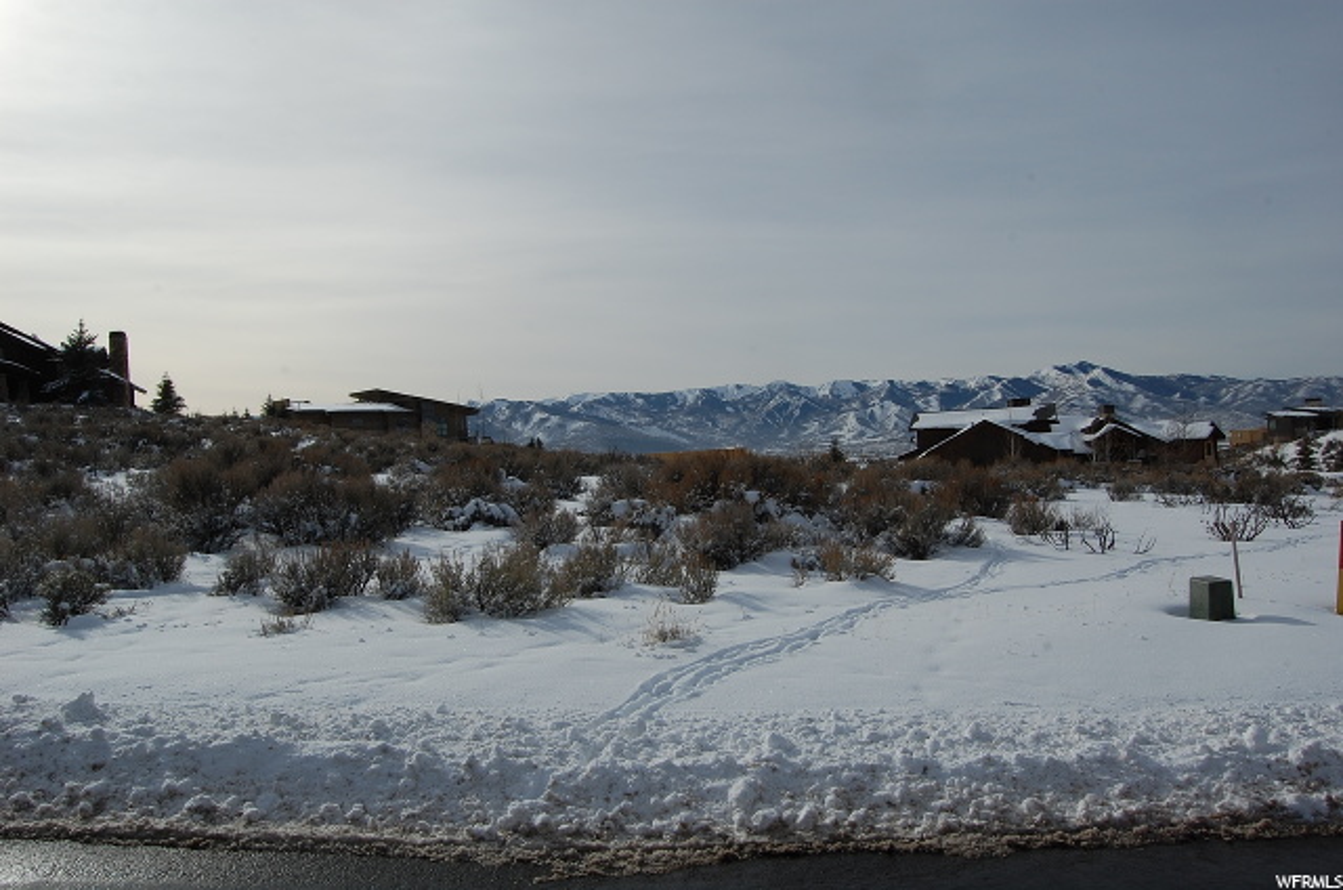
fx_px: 1005
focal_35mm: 27
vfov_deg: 47.7
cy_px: 445
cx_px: 672
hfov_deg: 67.5
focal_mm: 18
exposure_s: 1/500
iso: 200
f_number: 11
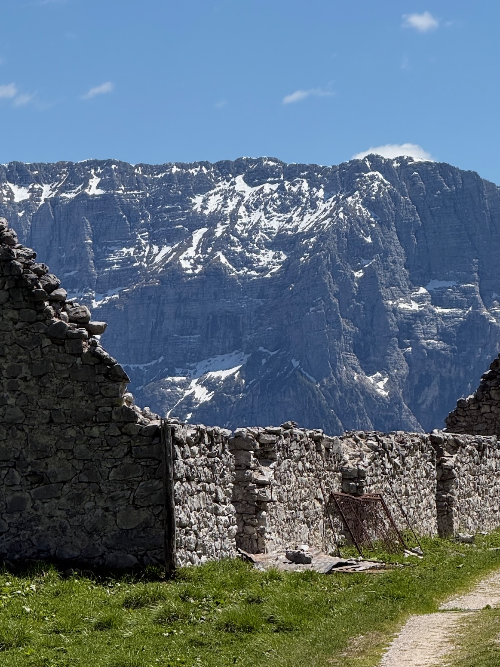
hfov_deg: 7.7
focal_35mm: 194
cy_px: 348
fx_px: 3737
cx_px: 224
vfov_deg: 10.2
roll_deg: -1.9
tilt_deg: -2.1
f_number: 2.8
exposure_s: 1/2439
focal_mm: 15.66
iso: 50
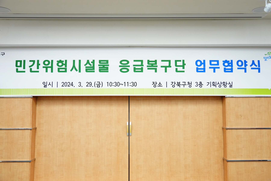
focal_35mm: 34
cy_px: 90
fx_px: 256
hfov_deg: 55.8
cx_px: 136
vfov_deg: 38.9
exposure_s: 1/125
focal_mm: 34
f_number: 4
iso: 1600
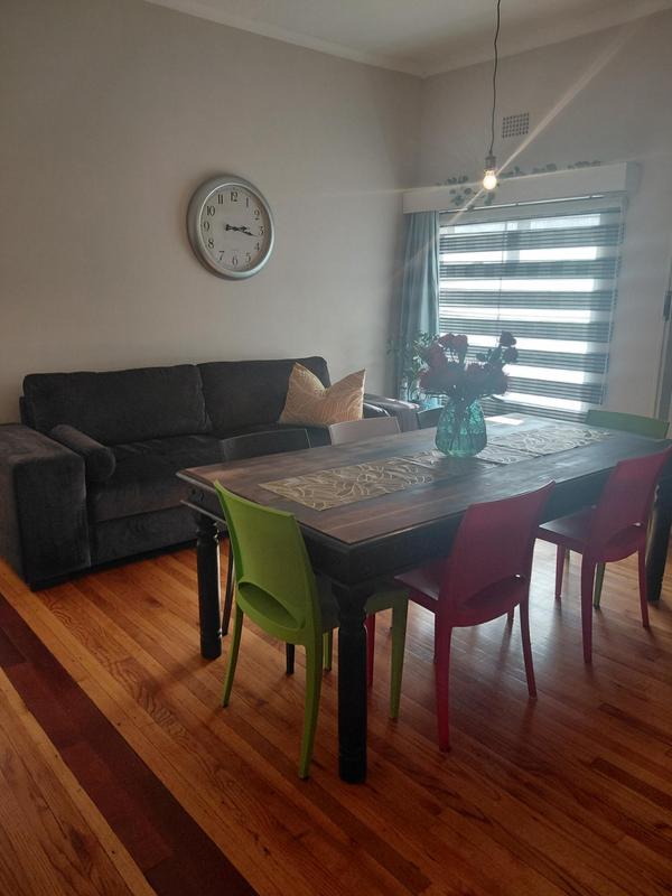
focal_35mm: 25
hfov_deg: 54.9
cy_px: 448
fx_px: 647
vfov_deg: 69.4
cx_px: 336
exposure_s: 1/120
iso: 100
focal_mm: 4.69
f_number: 1.8
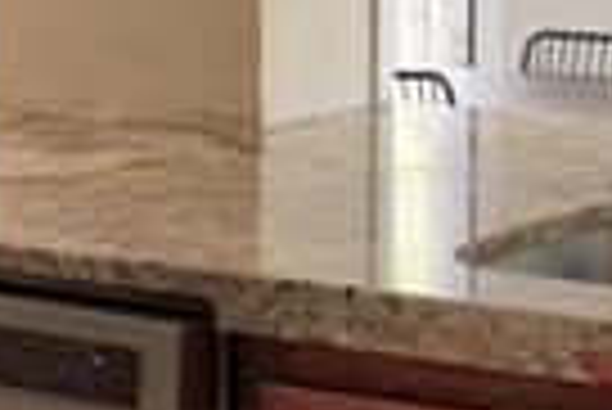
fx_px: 2038
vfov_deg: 11.2
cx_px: 310
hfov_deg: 17.1
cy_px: -131
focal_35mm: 120
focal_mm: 15.9
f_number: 11
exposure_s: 1/25
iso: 400
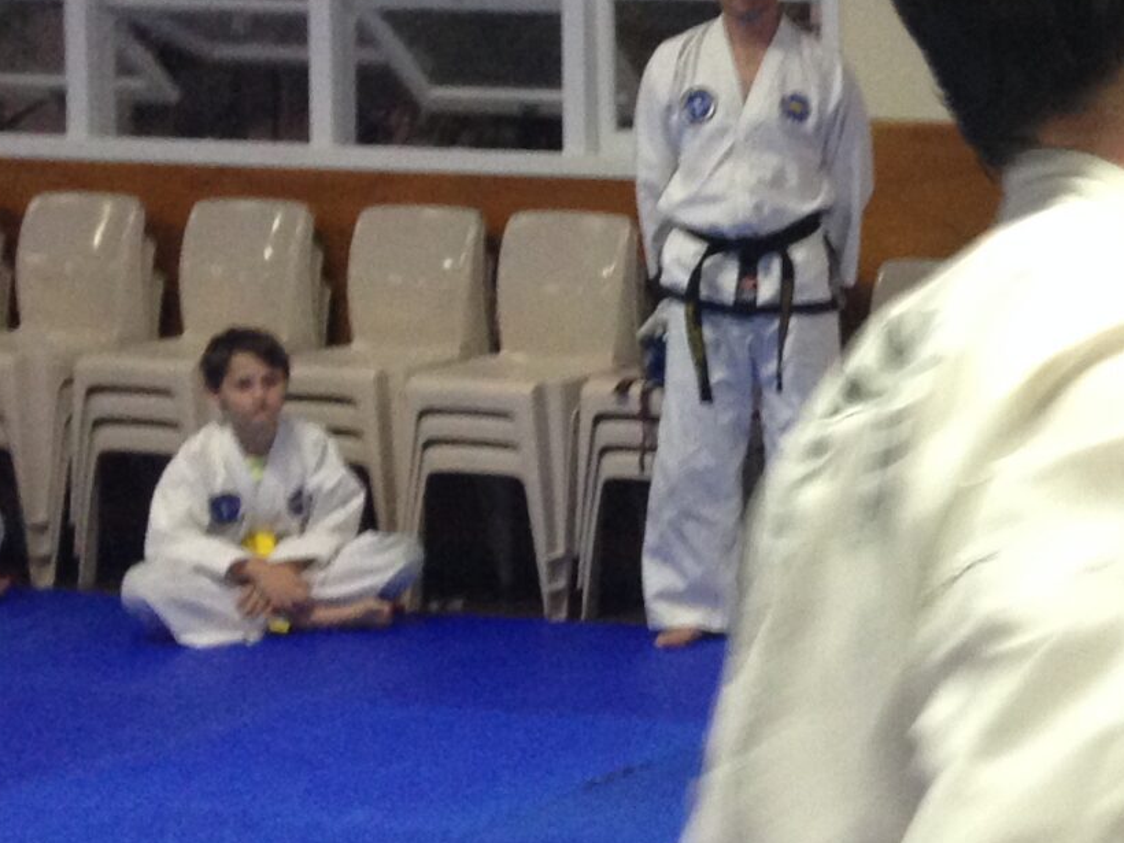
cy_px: 399
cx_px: 1645
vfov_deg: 14.4
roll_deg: -1.8
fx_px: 3344
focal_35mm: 103
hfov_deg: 17.3
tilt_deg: -7.6
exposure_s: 1/20
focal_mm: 4.12
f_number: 2.4
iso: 160
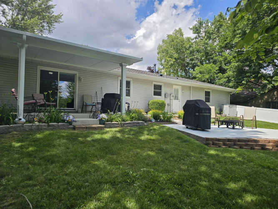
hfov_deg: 73.9
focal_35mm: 23
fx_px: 185
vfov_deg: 58.9
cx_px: 139
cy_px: 104
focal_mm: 6.3
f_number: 1.7
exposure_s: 1/519
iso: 10
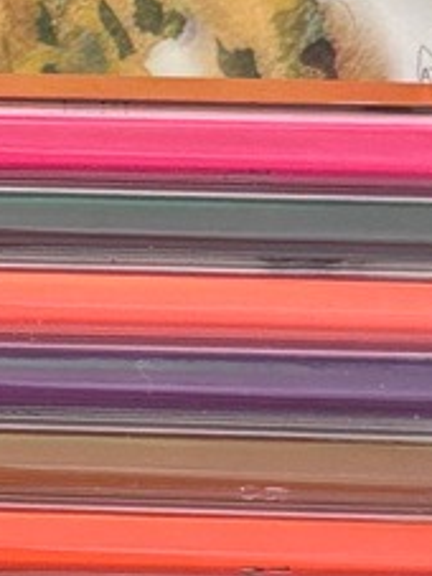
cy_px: 119
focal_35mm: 169
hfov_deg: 8.6
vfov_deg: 11.7
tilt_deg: -69.8
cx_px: -241
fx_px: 2815
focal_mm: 6.76
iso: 800
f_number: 1.78
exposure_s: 1/60
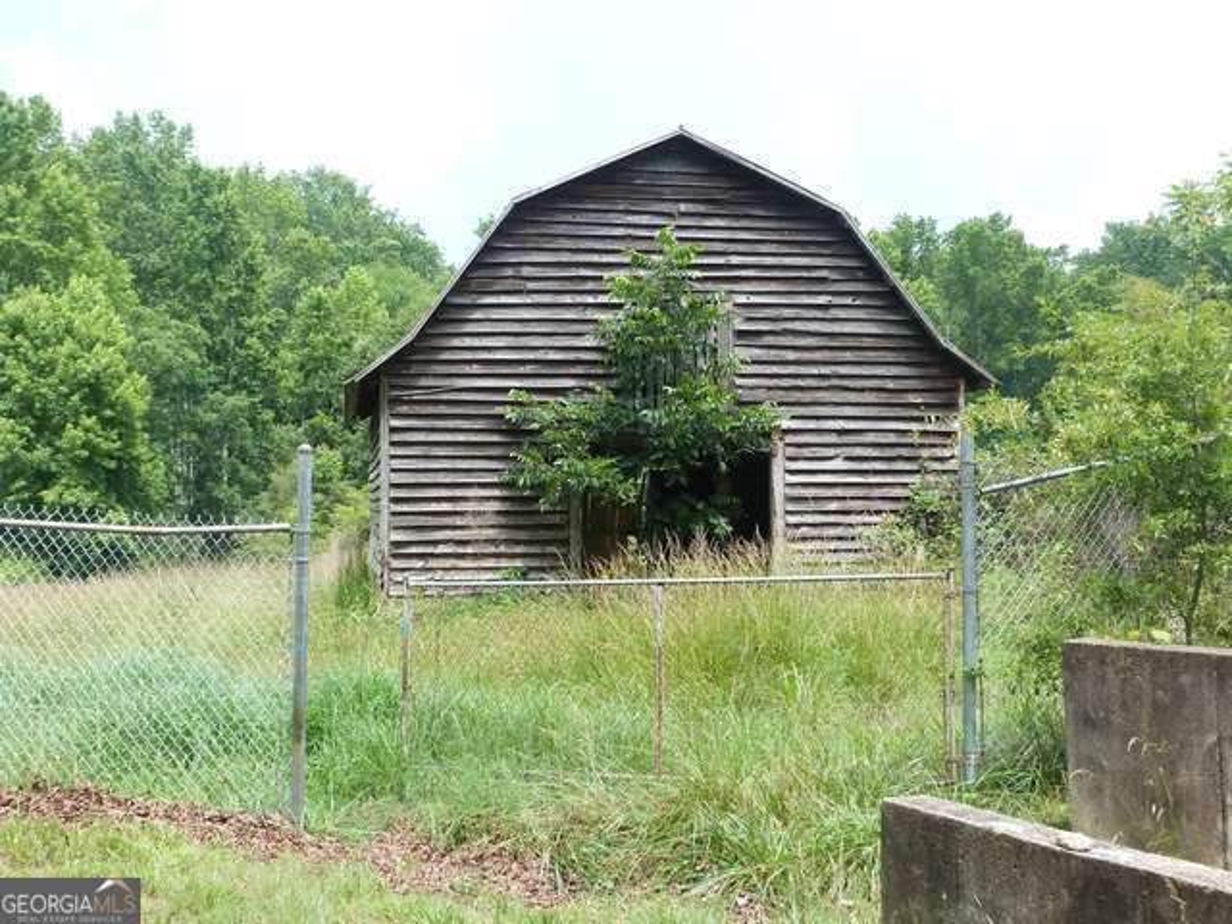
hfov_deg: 42.9
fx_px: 1566
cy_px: 462
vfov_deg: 32.9
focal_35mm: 44
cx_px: 616
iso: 100
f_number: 4
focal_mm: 7.9
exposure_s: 1/200
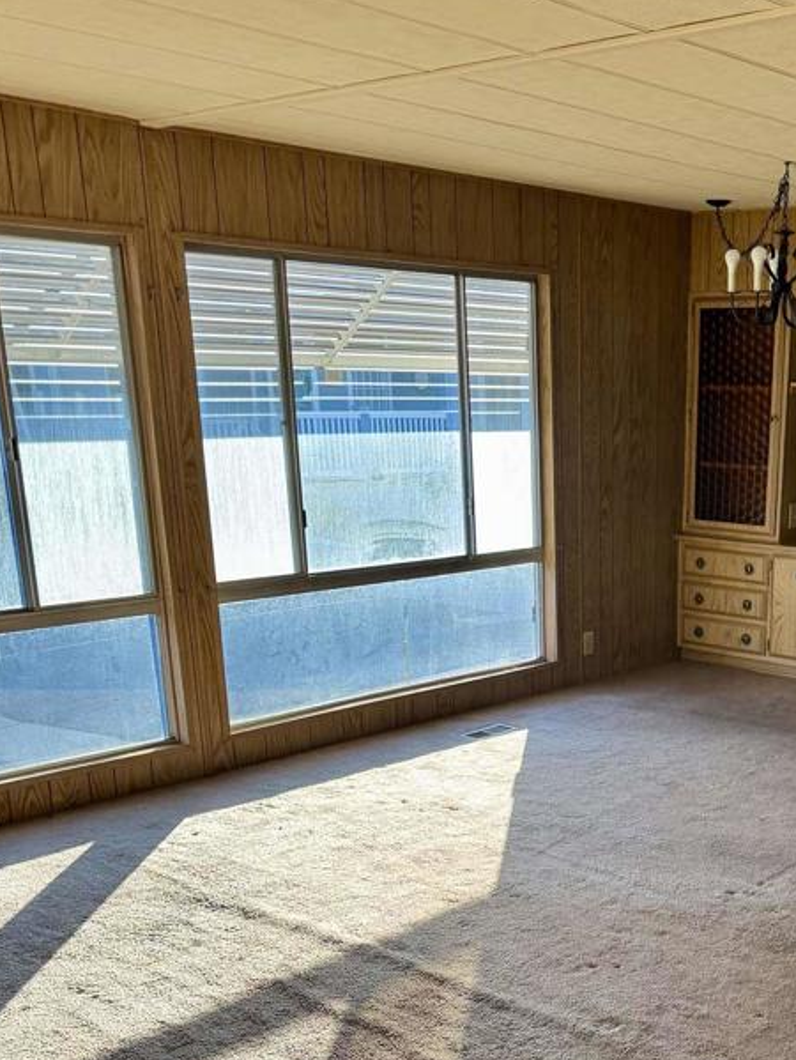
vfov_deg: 44.2
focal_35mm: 41
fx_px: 1256
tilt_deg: -17.2
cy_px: 798
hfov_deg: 33.8
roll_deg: -1.1
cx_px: 670
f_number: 1.78
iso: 64
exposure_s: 1/180
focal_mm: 6.76
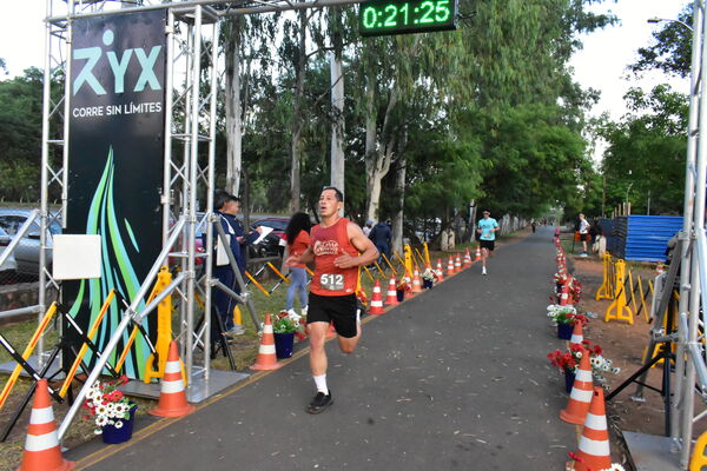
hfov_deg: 67.4
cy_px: 236
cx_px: 354
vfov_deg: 47.9
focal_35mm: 27
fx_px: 530
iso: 8000
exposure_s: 1/250
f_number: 16
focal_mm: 18
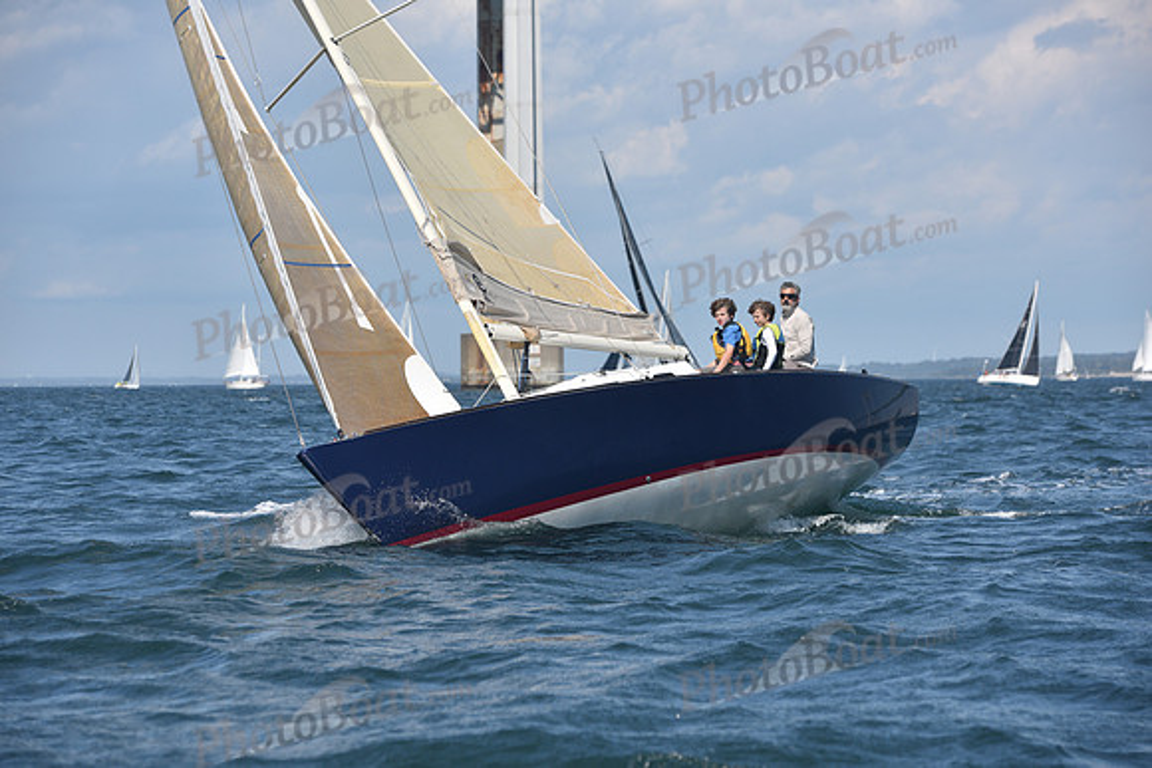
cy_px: 384
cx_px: 576
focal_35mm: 130
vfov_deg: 10.6
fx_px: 4161
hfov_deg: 15.8
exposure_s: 1/1000
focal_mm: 130
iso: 250
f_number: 5.6
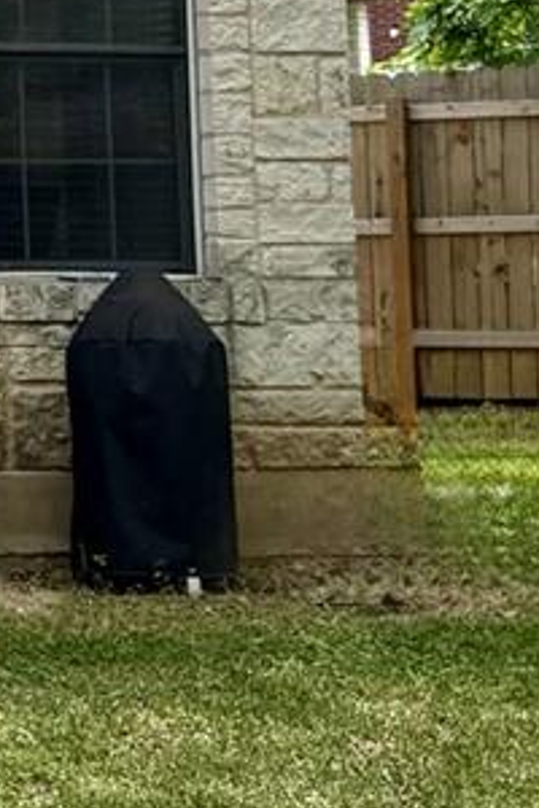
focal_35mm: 128
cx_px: -811
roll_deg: -1.3
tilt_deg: +7.3
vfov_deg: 15.7
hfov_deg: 9.4
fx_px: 2874
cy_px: -38
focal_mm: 6.76
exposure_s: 1/2801
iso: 100
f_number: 1.78
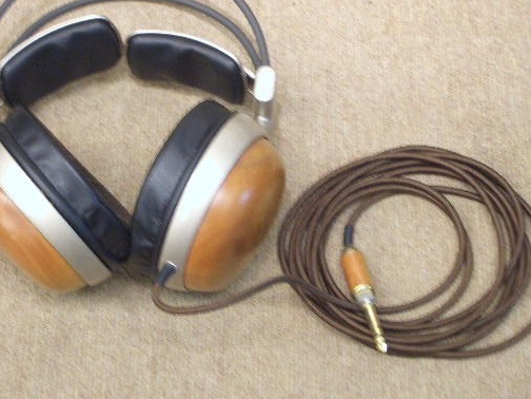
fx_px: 1442
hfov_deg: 20.9
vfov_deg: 15.7
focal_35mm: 94
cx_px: 252
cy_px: 159
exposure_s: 1/10
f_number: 3.9
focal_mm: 12.2
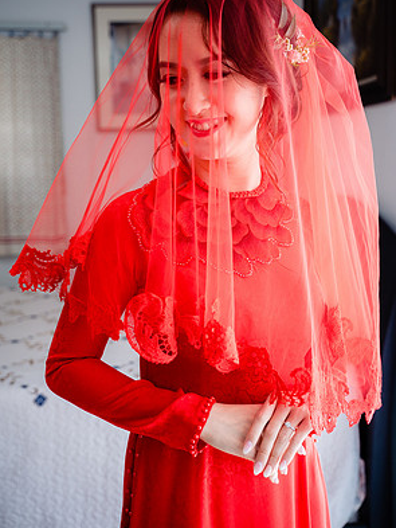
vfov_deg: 42.9
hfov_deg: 32.9
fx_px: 671
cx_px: 200
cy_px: 242
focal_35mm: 44
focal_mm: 40
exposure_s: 1/200
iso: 250
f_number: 3.5
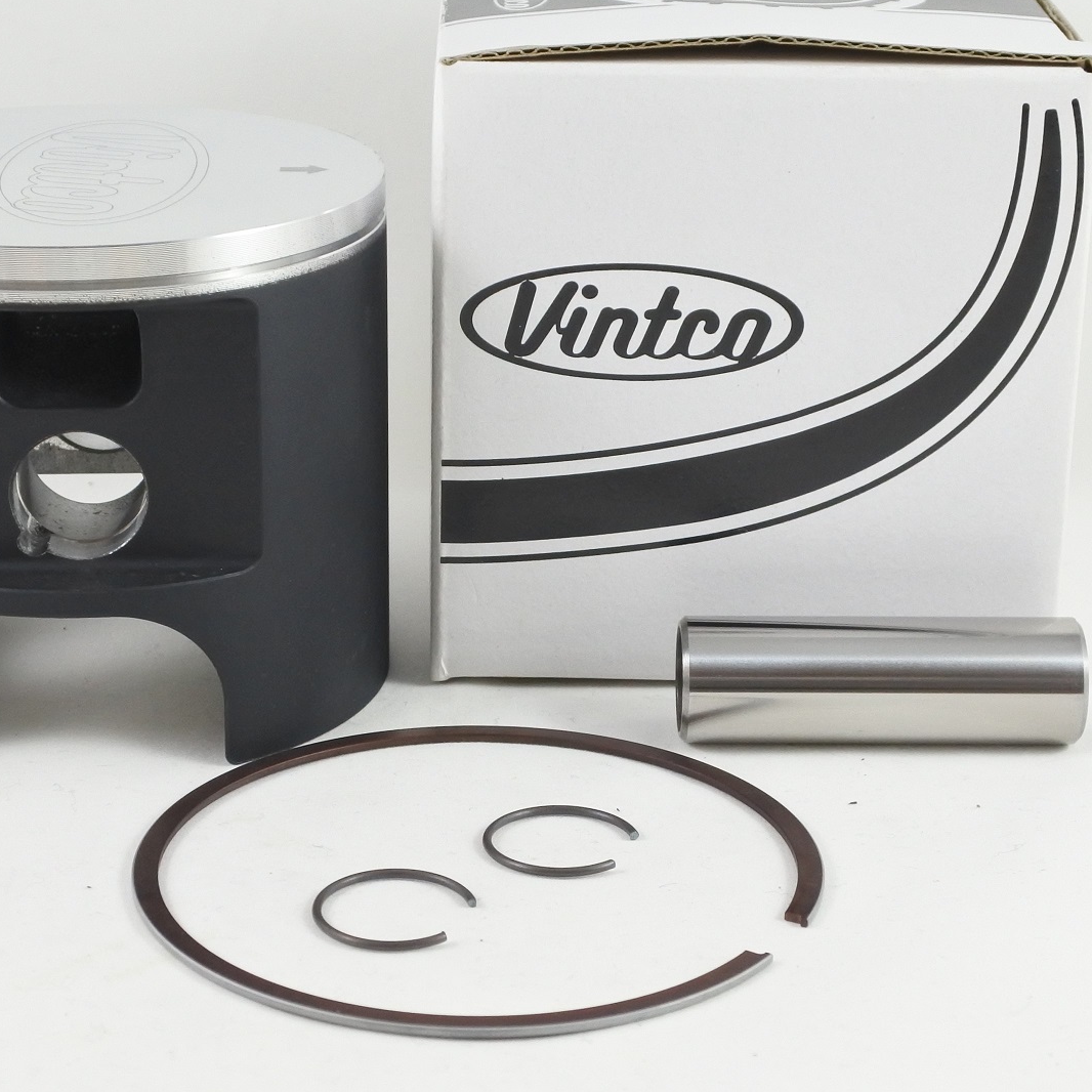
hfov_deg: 28.9
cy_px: 503
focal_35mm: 59
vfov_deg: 29.1
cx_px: 392
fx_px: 2106
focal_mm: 14.7
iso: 560
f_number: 4.2
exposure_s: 1/125
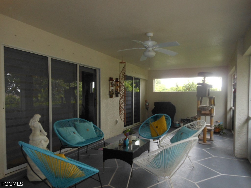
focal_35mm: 25
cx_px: 126
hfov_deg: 69.4
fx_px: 181
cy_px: 94
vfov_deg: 54.9
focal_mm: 4.5
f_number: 3.2
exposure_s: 1/25
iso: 200
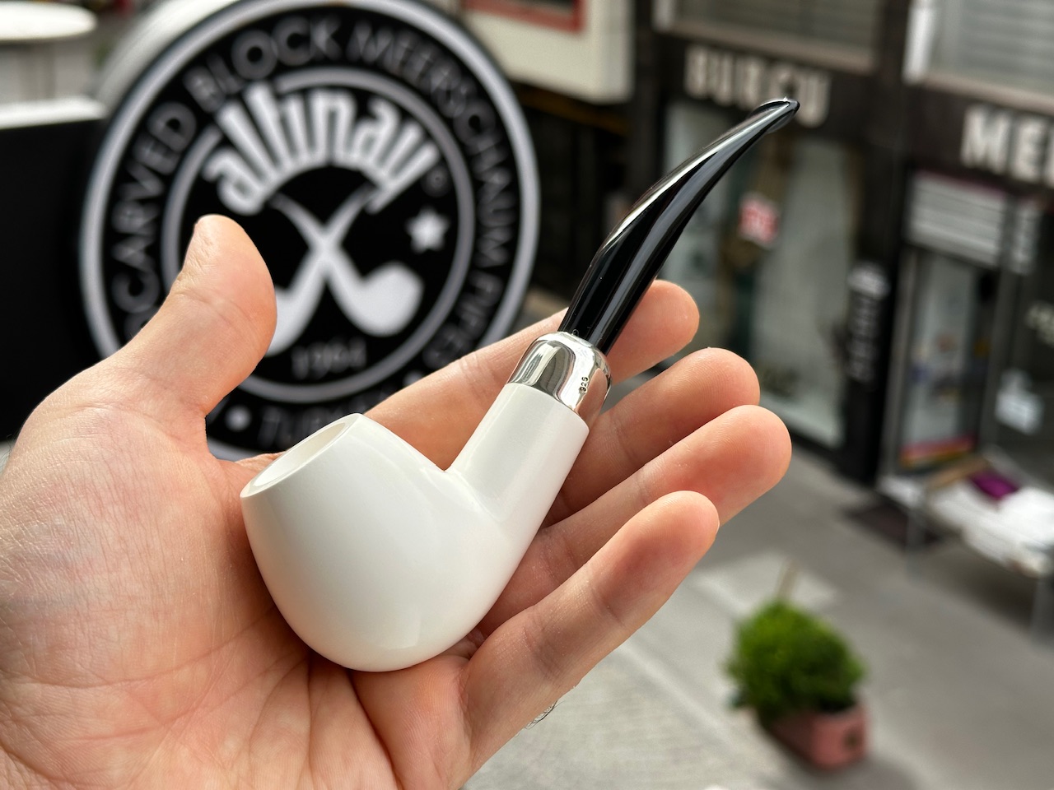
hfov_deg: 39.7
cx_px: 527
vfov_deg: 30.3
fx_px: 1462
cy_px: 395
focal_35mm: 48
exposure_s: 1/1073
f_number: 1.78
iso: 64
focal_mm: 6.86
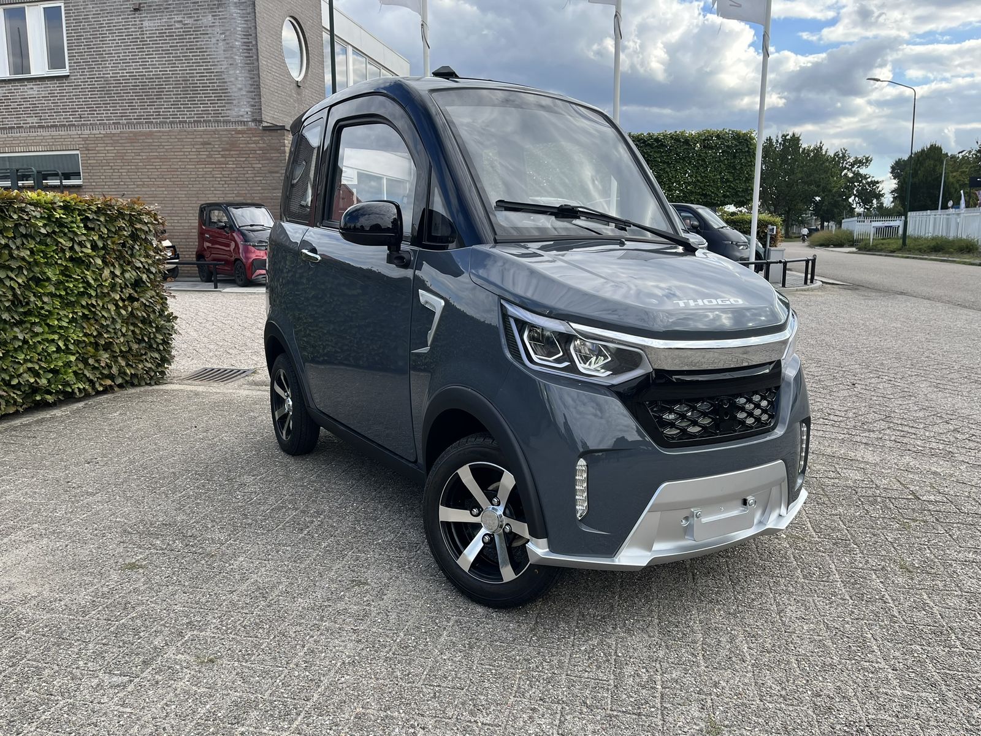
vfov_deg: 53.1
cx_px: 490
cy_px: 368
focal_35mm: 26
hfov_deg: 67.3
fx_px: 737
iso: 50
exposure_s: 1/959
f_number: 1.6
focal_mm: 5.1
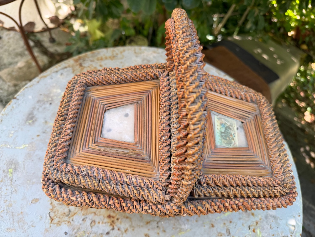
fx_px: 218
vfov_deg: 56.8
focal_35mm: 24
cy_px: 118
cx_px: 158
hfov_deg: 71.6
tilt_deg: -57.2
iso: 50
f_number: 1.78
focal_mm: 6.76
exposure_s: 1/125
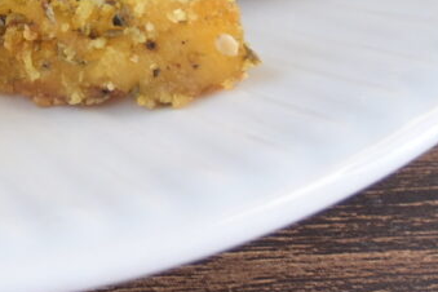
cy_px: -292
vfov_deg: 8.0
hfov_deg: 11.7
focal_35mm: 163
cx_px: -336
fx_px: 1983
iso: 640
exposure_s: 1/15
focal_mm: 24
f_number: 5.6
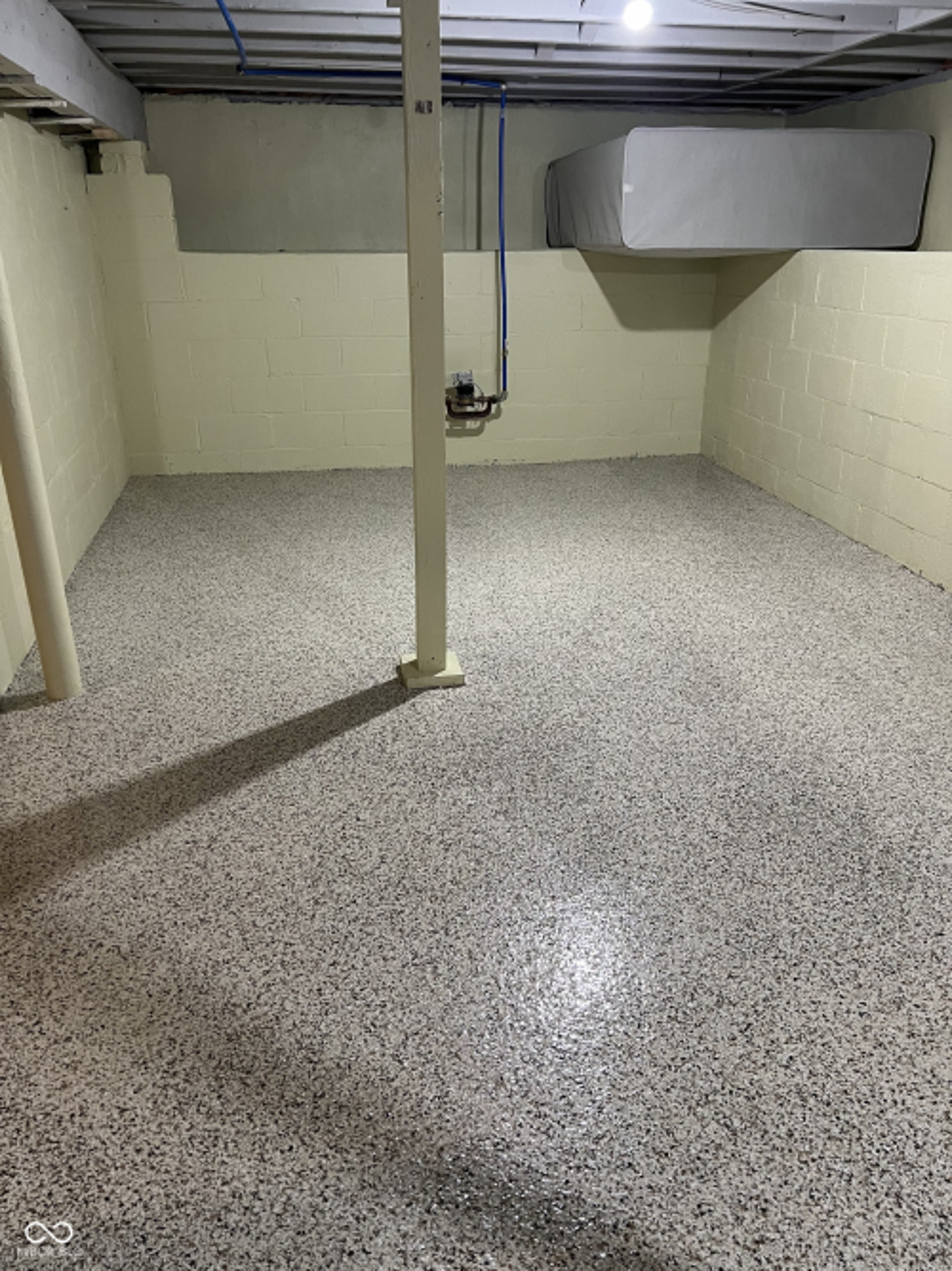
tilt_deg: -22.0
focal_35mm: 26
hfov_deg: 53.0
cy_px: 636
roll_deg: -0.5
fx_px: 954
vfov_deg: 67.3
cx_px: 476
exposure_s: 1/60
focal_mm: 5.7
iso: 160
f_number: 1.5
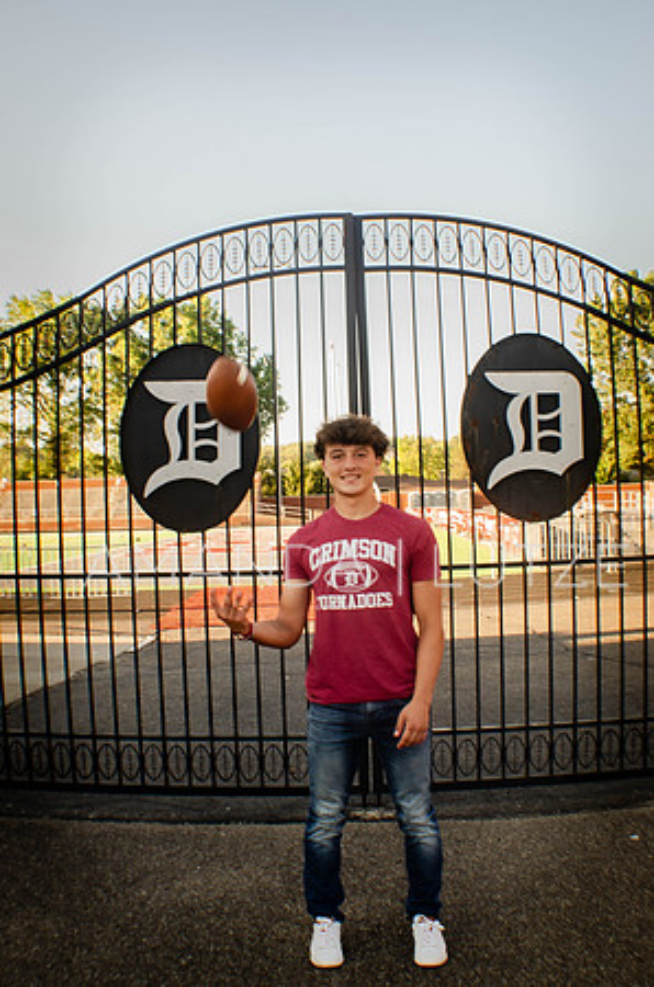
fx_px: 1437
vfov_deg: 37.9
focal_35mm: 52
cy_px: 494
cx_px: 327
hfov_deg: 25.6
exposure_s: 1/160
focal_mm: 35
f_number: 6.3
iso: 200
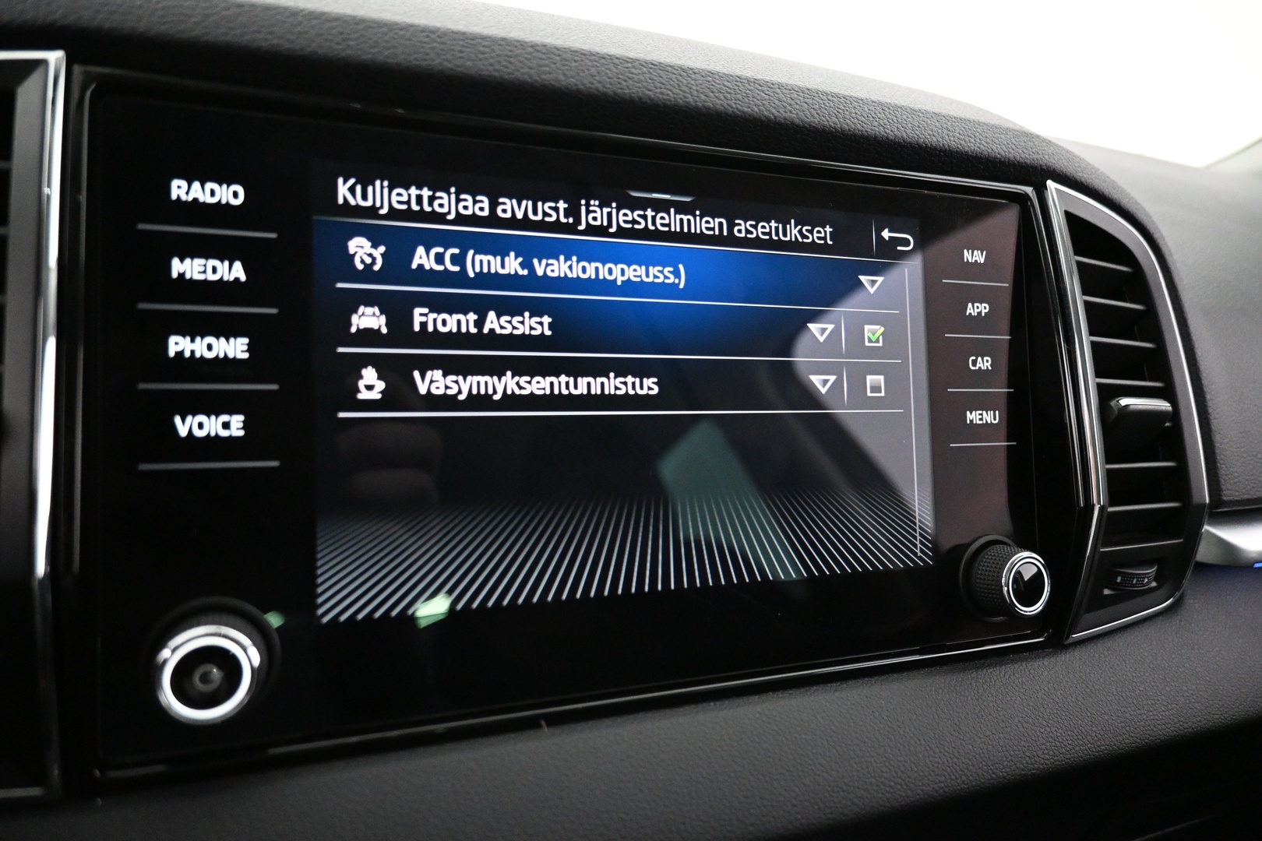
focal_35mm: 24
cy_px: 420
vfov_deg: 53.1
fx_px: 841
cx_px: 631
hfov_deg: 73.7
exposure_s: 1/50
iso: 4000
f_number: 3.5
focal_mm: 16
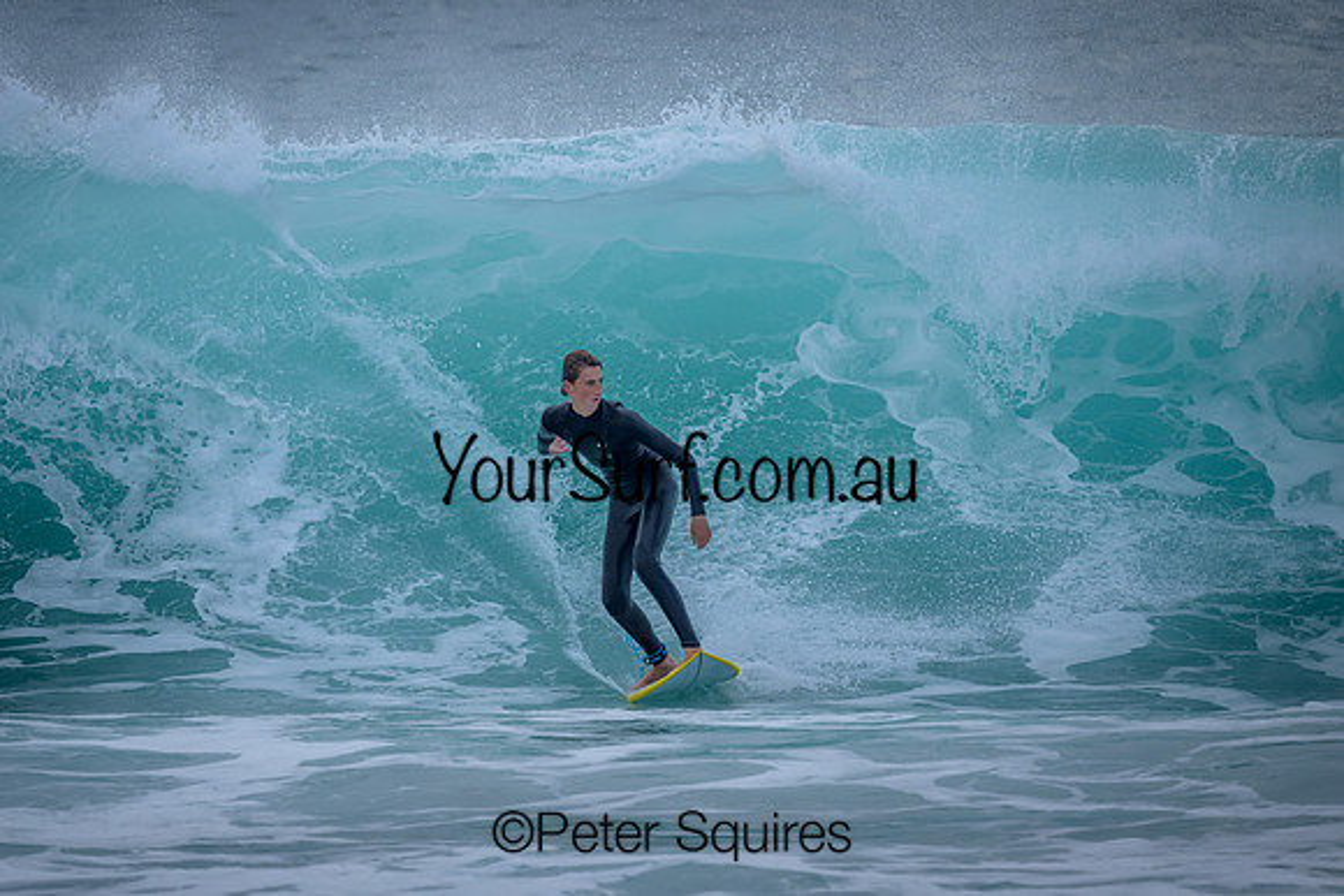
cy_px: 387
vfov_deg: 1.5
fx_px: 35255
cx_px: 557
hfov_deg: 2.2
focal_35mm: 944
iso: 640
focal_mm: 800
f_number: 6.3
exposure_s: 1/2000
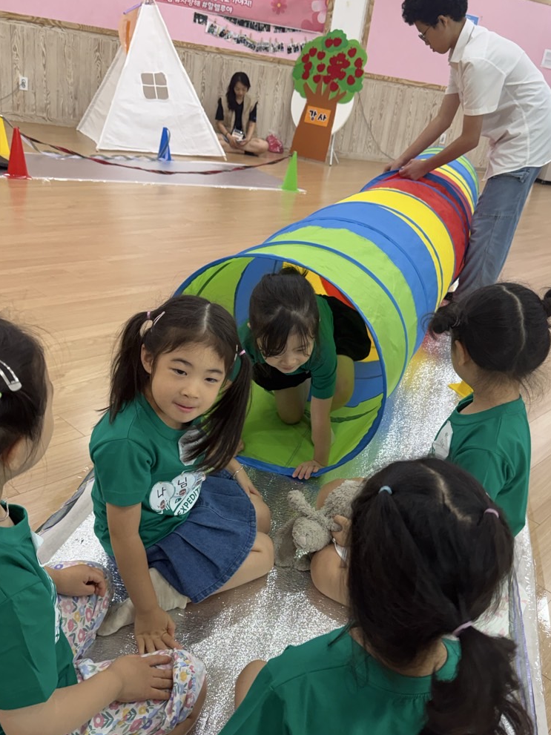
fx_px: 658
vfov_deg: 58.3
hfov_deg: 45.4
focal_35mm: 31
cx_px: 305
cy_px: 389
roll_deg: -11.6
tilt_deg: -24.3
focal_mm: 6.76
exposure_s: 1/120
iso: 200
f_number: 1.78
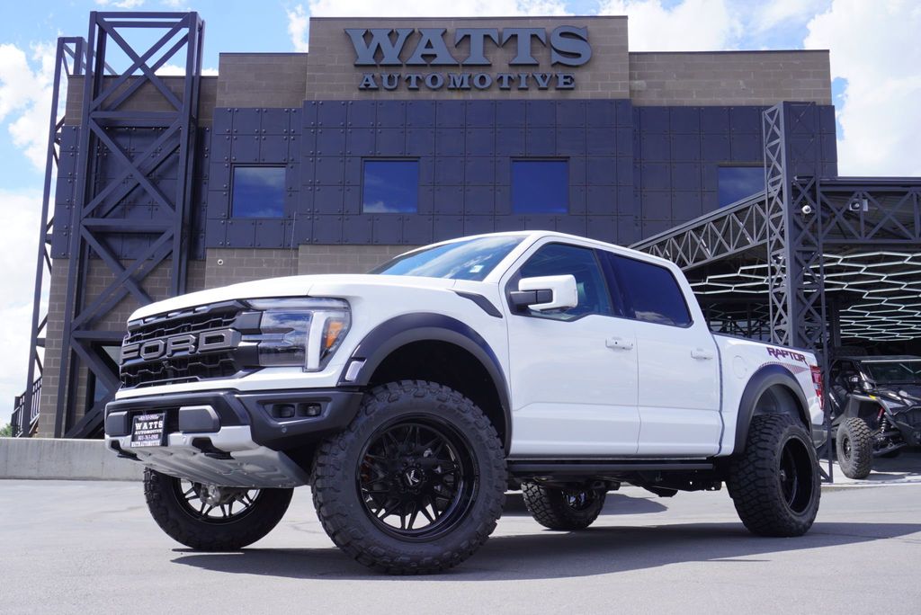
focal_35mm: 38
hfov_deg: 51.3
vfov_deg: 35.5
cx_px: 460
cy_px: 308
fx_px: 960
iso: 100
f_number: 7.1
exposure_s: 1/200
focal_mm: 25
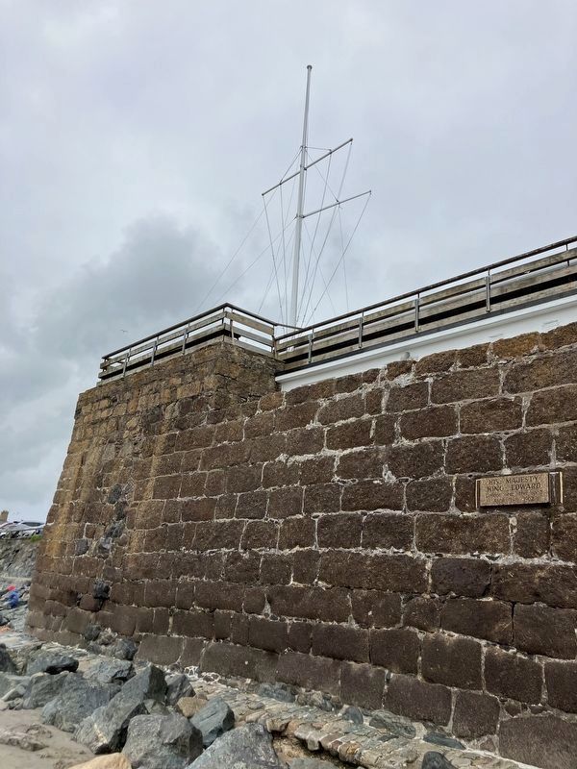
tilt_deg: +18.7
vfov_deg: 63.4
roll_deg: -3.6
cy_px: 384
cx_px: 288
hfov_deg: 49.7
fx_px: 622
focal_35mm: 28
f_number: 1.8
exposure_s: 1/3436
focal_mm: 3.99
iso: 32
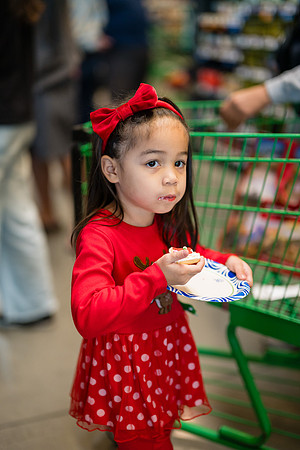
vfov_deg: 39.6
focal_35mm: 50
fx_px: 625
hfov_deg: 27.0
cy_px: 225
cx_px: 150
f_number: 1.2
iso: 640
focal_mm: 50
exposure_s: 1/500
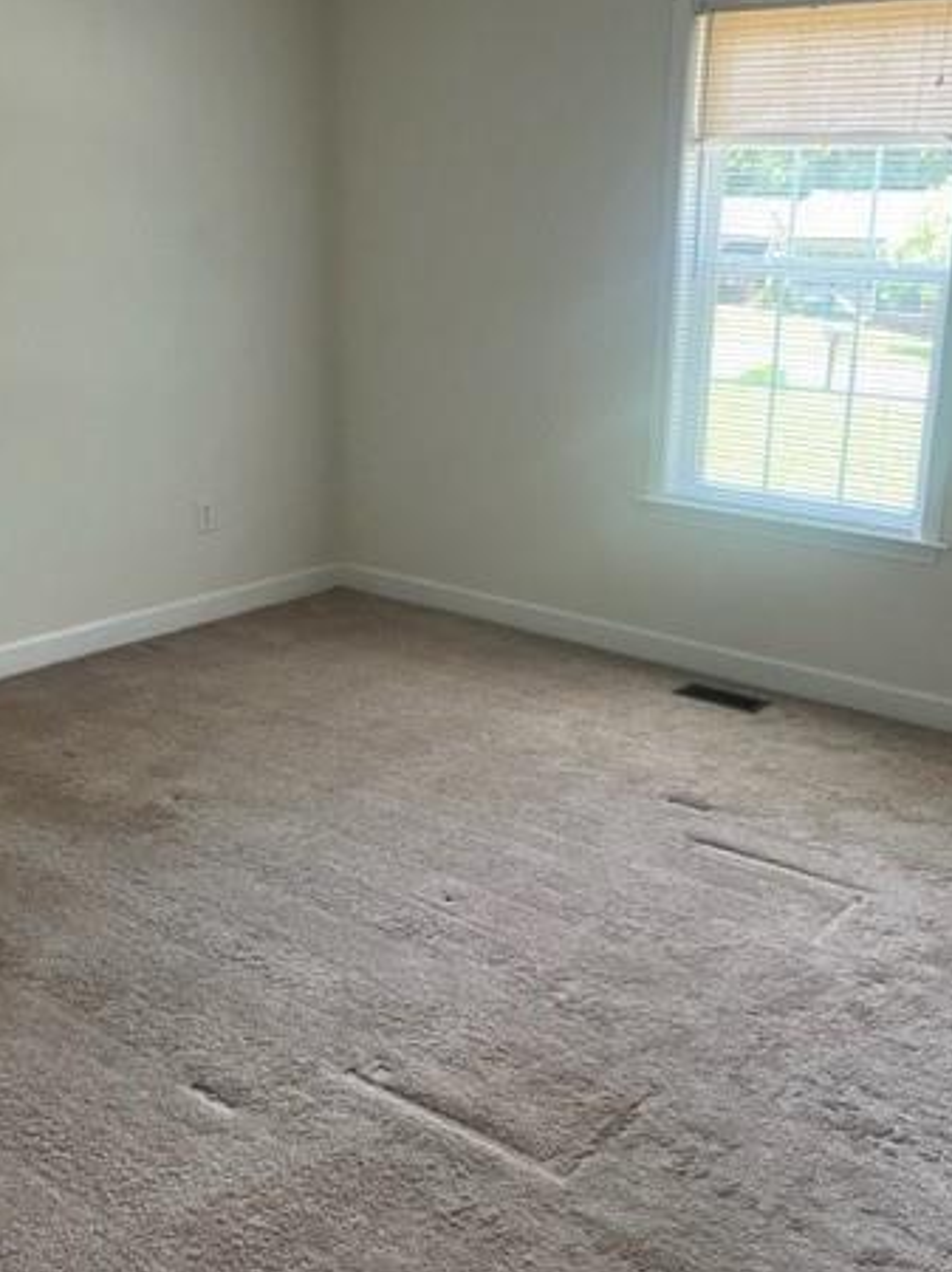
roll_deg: +0.0
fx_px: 1358
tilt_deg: -16.6
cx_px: 559
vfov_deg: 50.2
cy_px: 619
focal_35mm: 37
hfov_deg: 38.5
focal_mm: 5.1
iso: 125
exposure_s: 1/61
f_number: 1.6
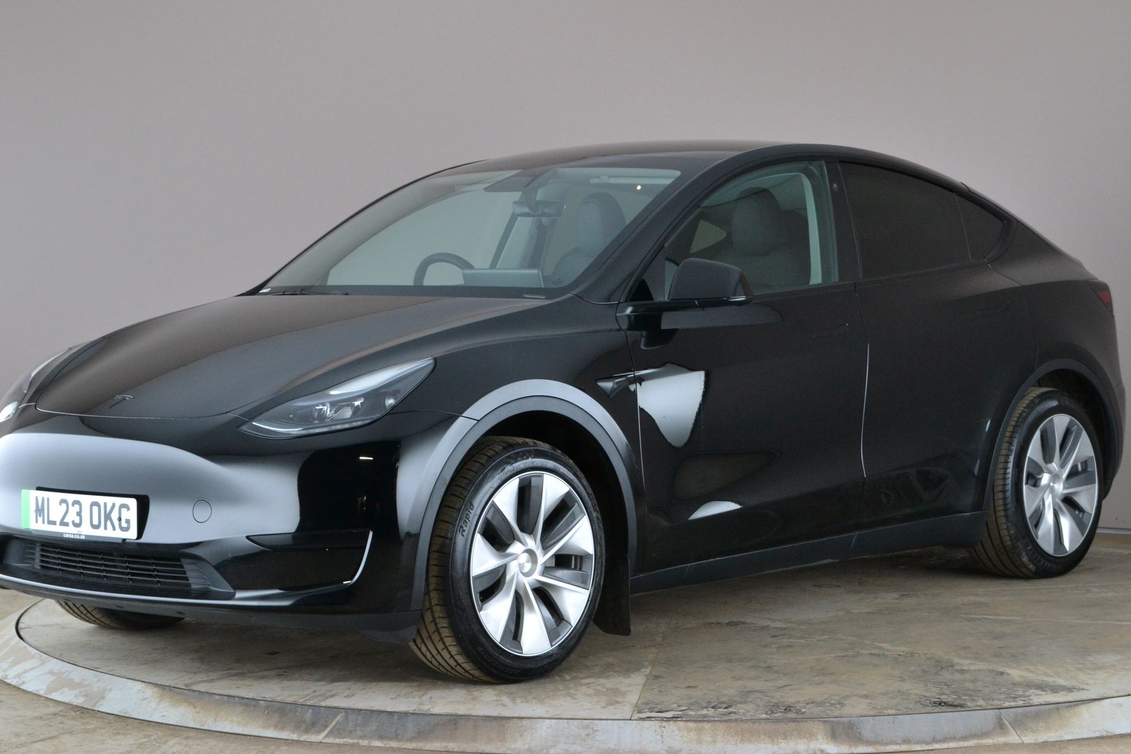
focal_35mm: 79
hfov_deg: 25.7
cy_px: 325
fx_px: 2481
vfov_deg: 17.3
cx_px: 532
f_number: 11
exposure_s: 1/13
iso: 1100
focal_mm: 46
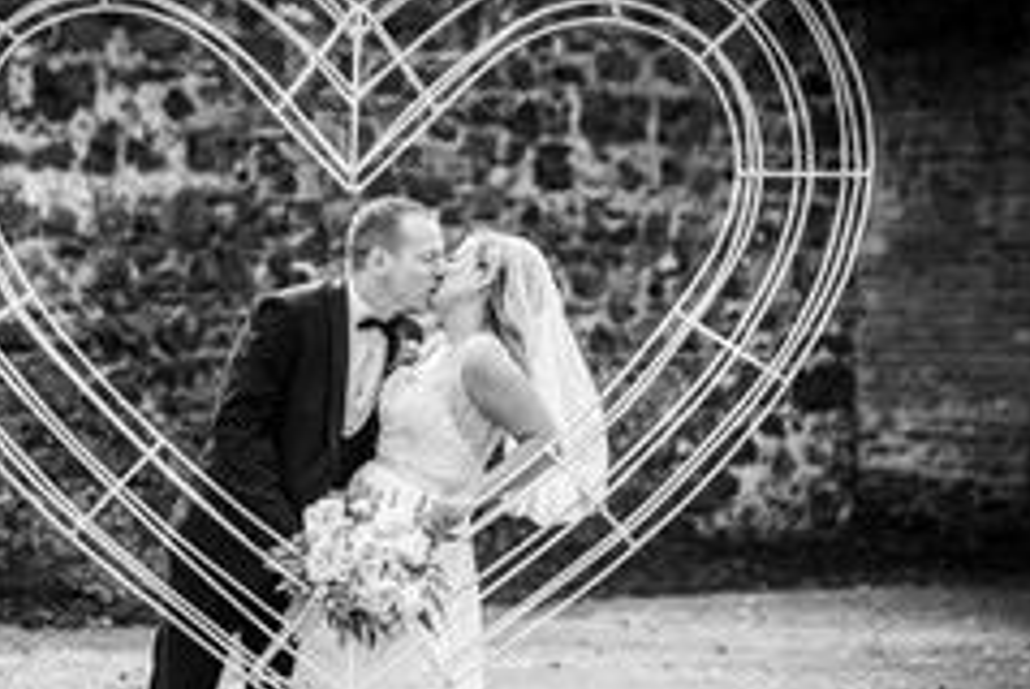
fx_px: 4698
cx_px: 284
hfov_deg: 12.5
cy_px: 416
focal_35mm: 164
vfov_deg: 8.4
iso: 100
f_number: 2.8
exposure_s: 1/400
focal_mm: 98
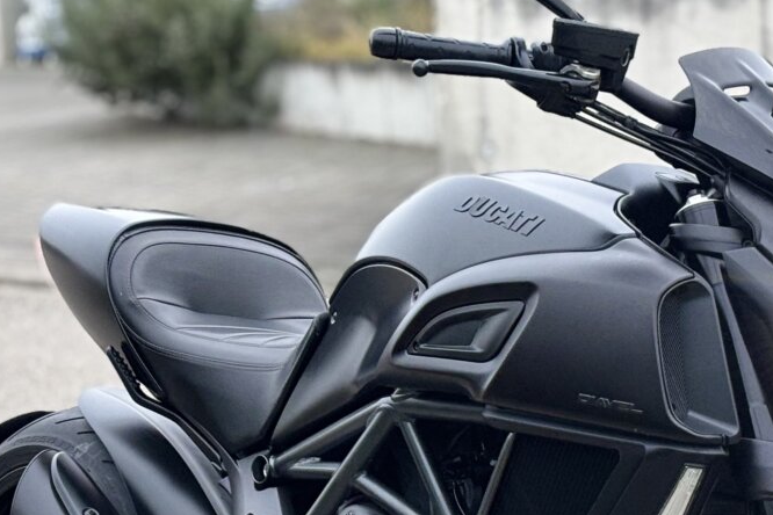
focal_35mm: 130
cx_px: 471
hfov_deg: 15.8
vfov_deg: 10.5
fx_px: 2791
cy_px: 510
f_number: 1.6
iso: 160
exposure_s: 1/56
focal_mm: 5.96
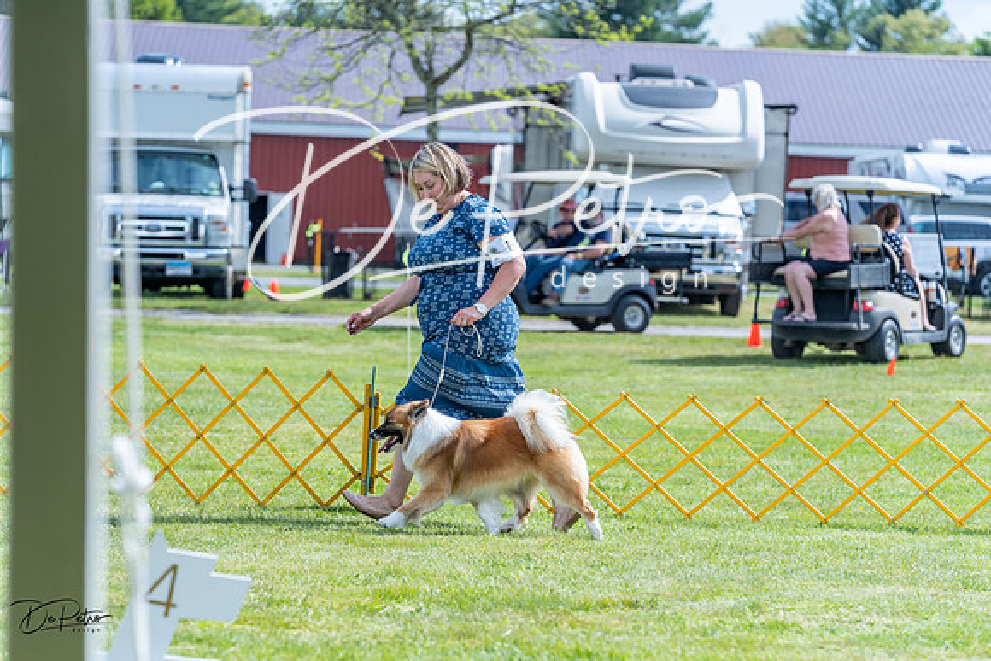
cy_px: 330
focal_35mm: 133
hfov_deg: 15.4
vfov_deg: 10.3
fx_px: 3662
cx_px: 496
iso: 400
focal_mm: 133
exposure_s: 1/1600
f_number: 4.5
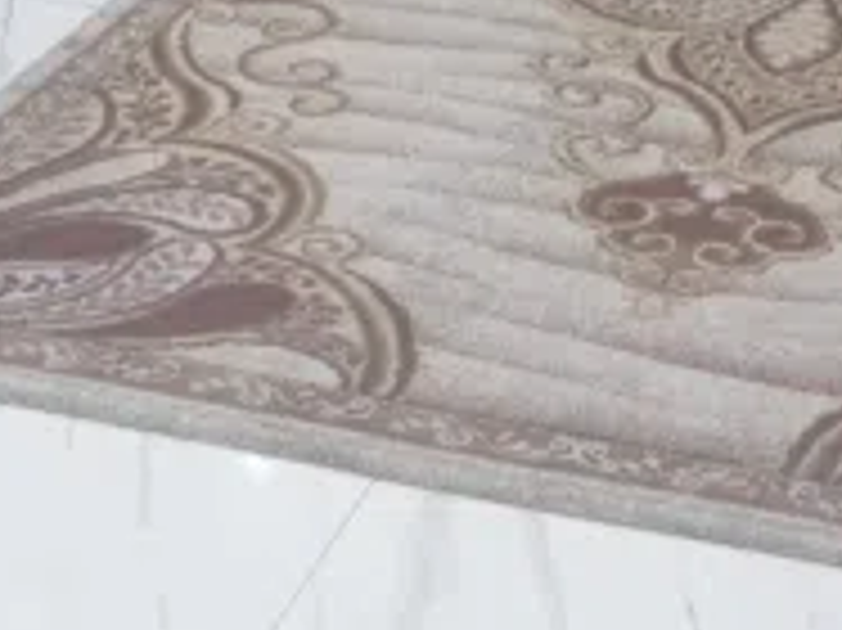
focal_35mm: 89
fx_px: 2163
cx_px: 801
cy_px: -378
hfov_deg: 21.4
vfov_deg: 15.1
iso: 400
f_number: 1.8
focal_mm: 3.95
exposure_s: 1/25
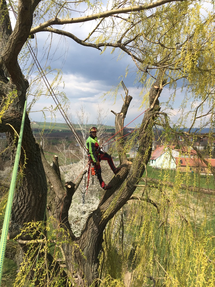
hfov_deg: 48.2
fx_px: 240
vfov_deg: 61.7
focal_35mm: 29
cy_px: 144
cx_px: 108
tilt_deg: -6.6
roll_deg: -2.1
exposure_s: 1/1026
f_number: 2.2
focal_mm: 4.15
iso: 25
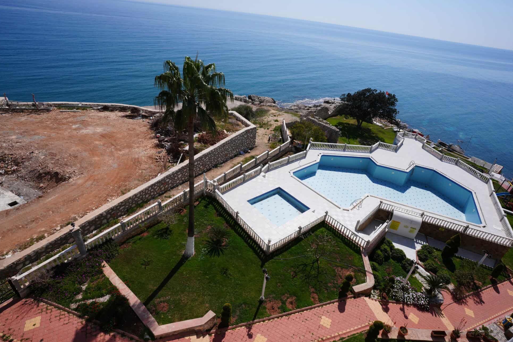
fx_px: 256
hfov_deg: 90.0
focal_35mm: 18
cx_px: 268
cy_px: 163
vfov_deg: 67.3
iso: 100
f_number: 10
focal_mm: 17
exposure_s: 1/320
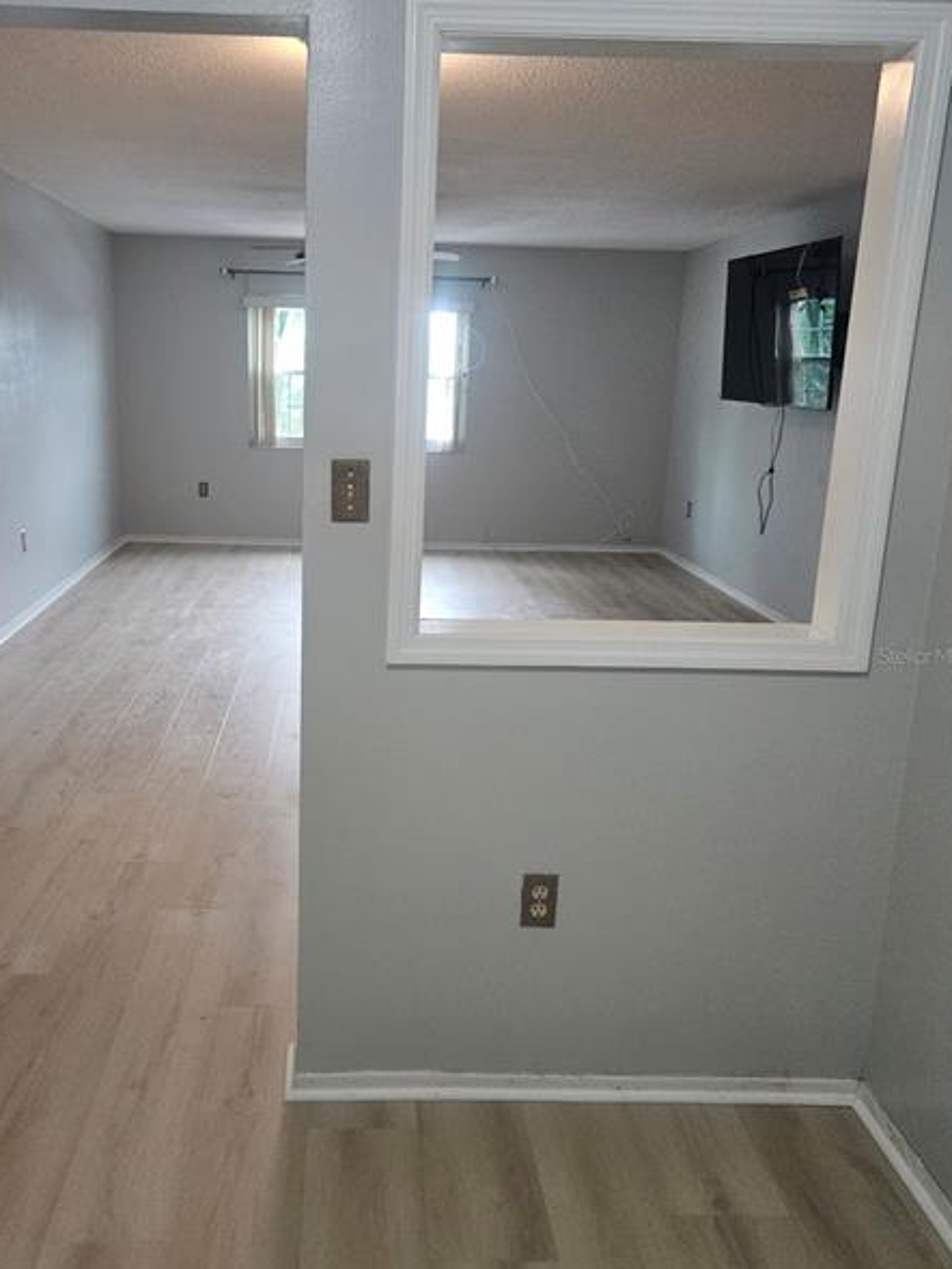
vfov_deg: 59.9
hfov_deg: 46.4
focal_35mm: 30
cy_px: 655
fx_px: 1100
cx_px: 355
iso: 500
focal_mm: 5.4
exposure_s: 1/120
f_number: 1.8
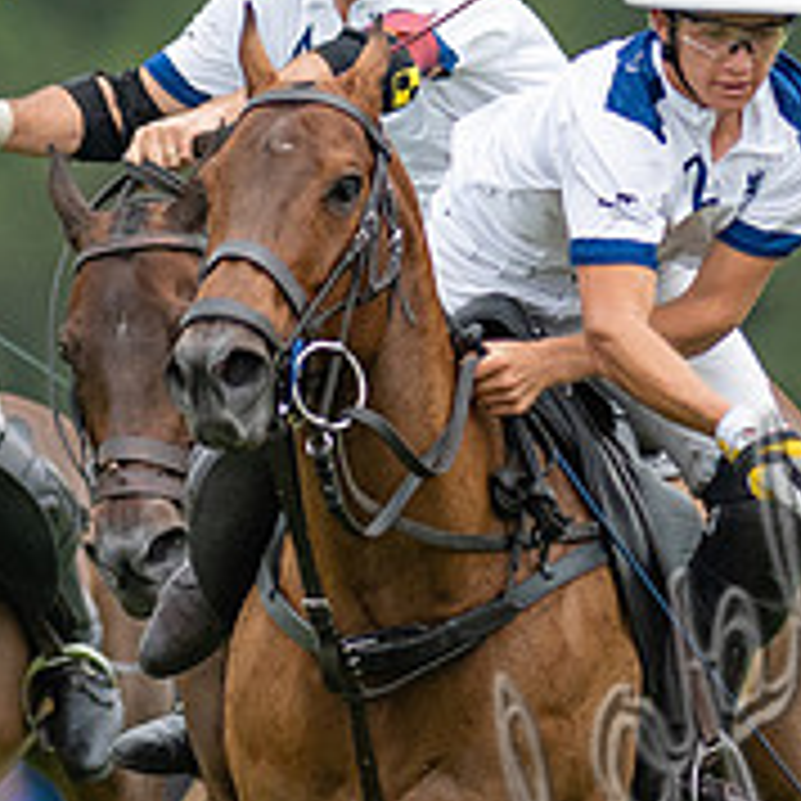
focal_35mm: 1683
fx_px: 44060
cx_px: 1243
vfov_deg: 1.0
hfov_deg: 1.0
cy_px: 649
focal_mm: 300
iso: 640
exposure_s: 1/3200
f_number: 2.8
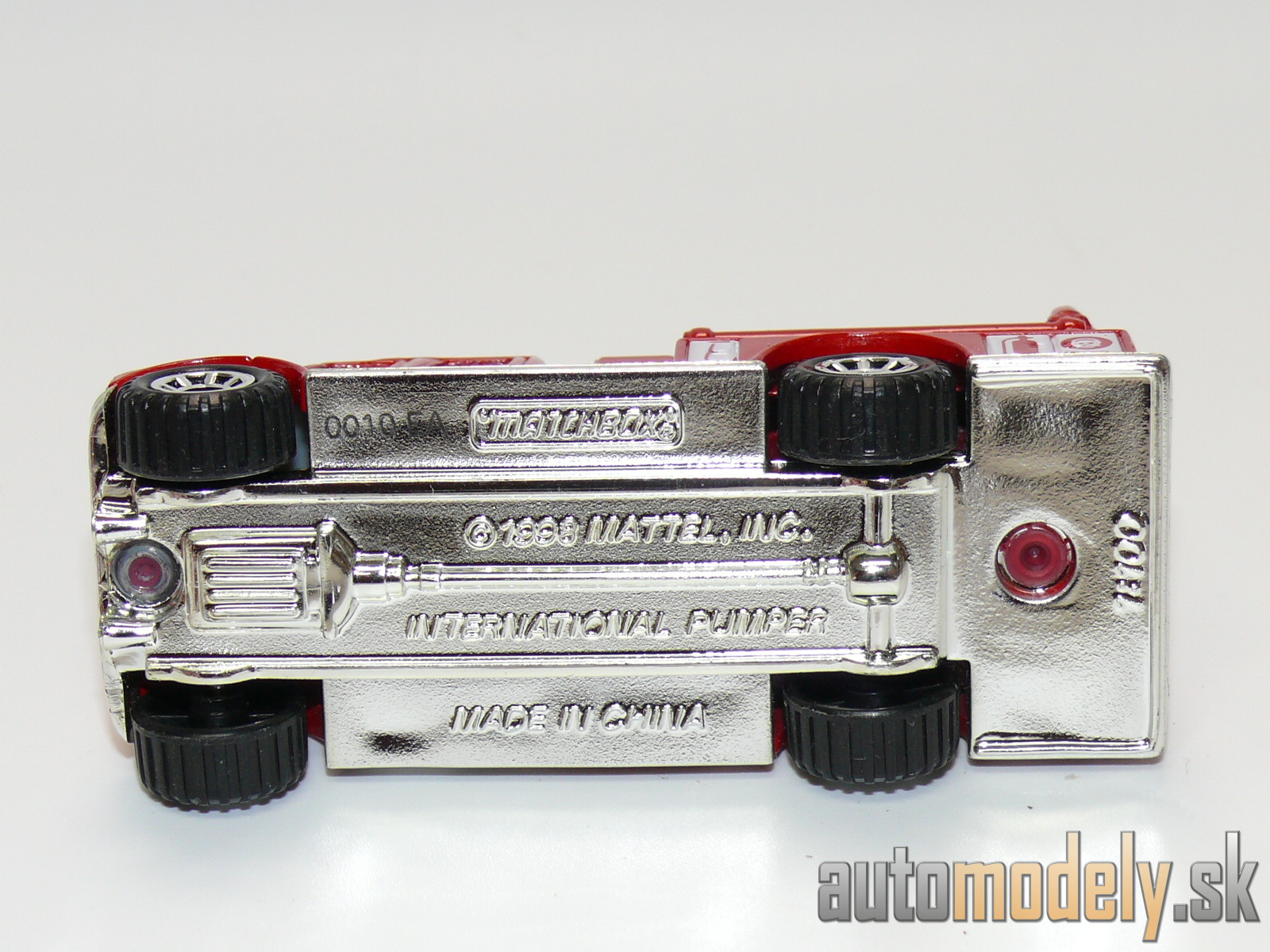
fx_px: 3779
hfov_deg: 19.1
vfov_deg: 14.4
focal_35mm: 103
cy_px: 476
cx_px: 635
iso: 100
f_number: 4
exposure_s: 1/30
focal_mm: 13.5
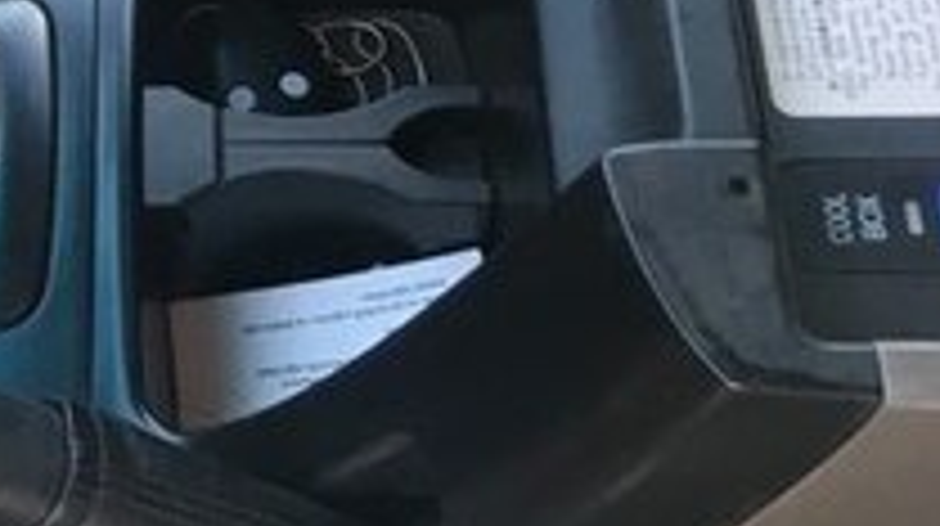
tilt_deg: -50.5
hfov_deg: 18.8
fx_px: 2490
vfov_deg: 11.6
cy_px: -214
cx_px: -486
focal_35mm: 100
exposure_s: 1/33
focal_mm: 4.15
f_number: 2.2
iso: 80
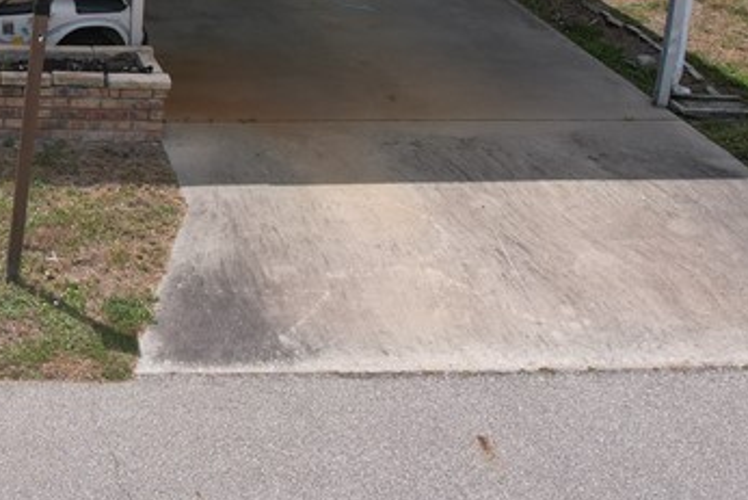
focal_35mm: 69
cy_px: 19
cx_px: -141
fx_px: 1434
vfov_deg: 19.3
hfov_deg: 26.2
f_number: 2.8
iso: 100
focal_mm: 8.38
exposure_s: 1/2500
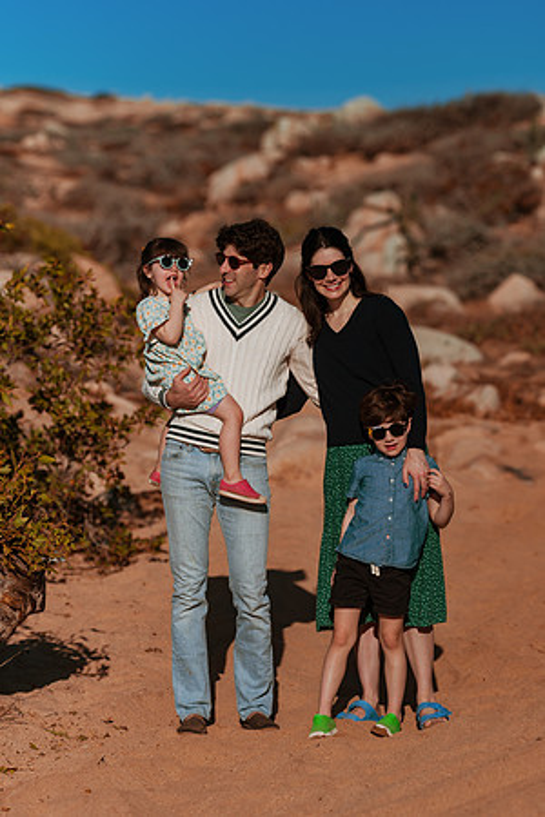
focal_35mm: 135
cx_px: 272
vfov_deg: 15.2
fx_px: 3065
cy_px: 408
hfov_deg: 10.2
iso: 50
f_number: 3.2
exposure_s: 1/3200
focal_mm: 135
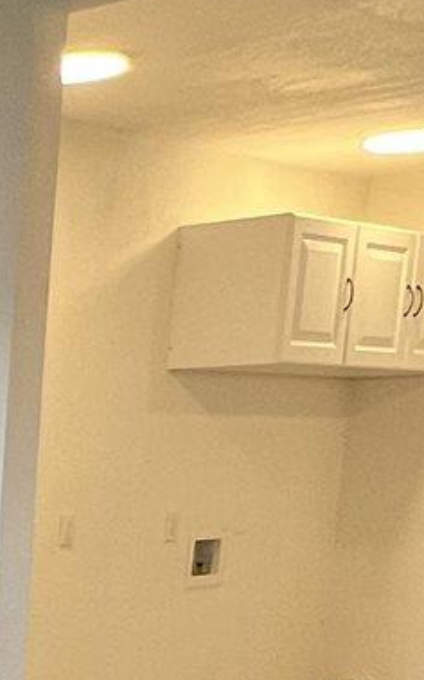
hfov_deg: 12.2
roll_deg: +0.4
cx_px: -613
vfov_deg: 22.5
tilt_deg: -11.9
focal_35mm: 84
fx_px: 1554
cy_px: 837
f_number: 1.8
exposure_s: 1/120
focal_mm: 1.57
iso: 125
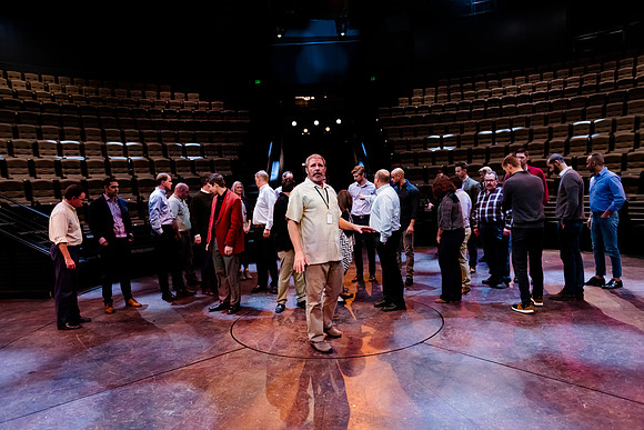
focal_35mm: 25
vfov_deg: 51.2
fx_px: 449
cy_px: 215
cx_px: 322
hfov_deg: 71.3
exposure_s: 1/320
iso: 3200
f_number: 3.2
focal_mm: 24
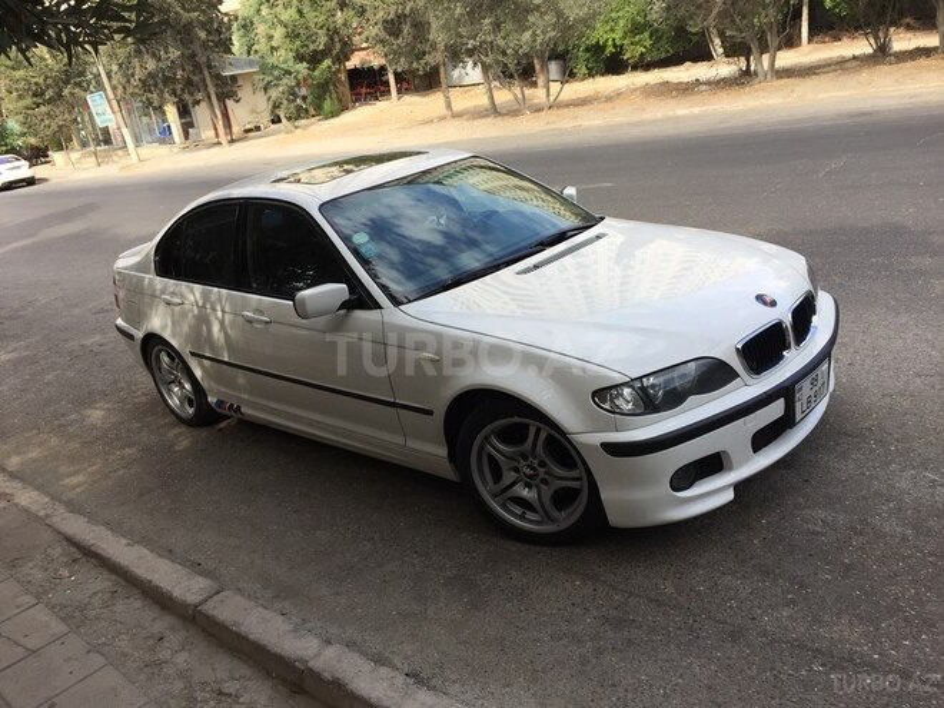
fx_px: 791
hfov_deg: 61.7
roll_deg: +9.0
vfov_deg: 48.2
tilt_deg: -20.8
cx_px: 472
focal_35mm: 29
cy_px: 354
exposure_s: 1/824
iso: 32
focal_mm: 4.15
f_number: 2.2
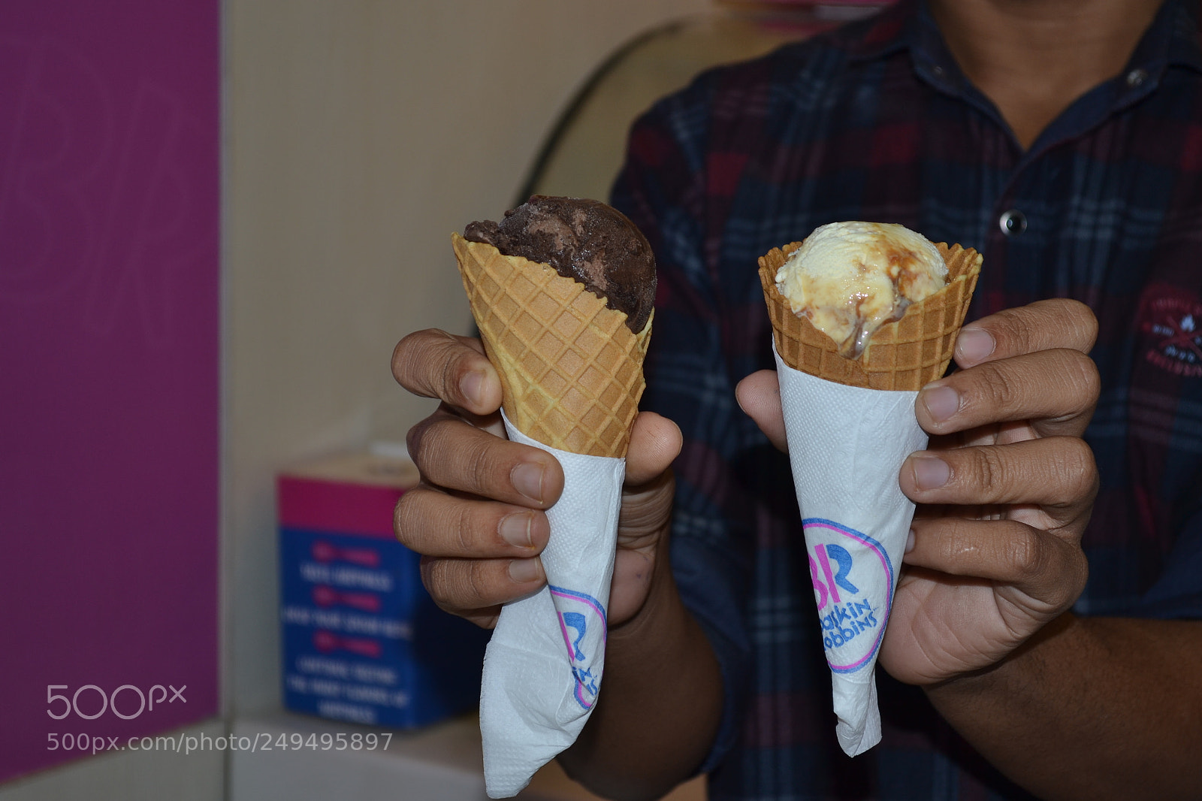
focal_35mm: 82
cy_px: 400
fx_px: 2754
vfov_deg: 16.5
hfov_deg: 24.6
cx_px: 601
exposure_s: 1/80
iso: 100
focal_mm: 55
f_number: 5.6
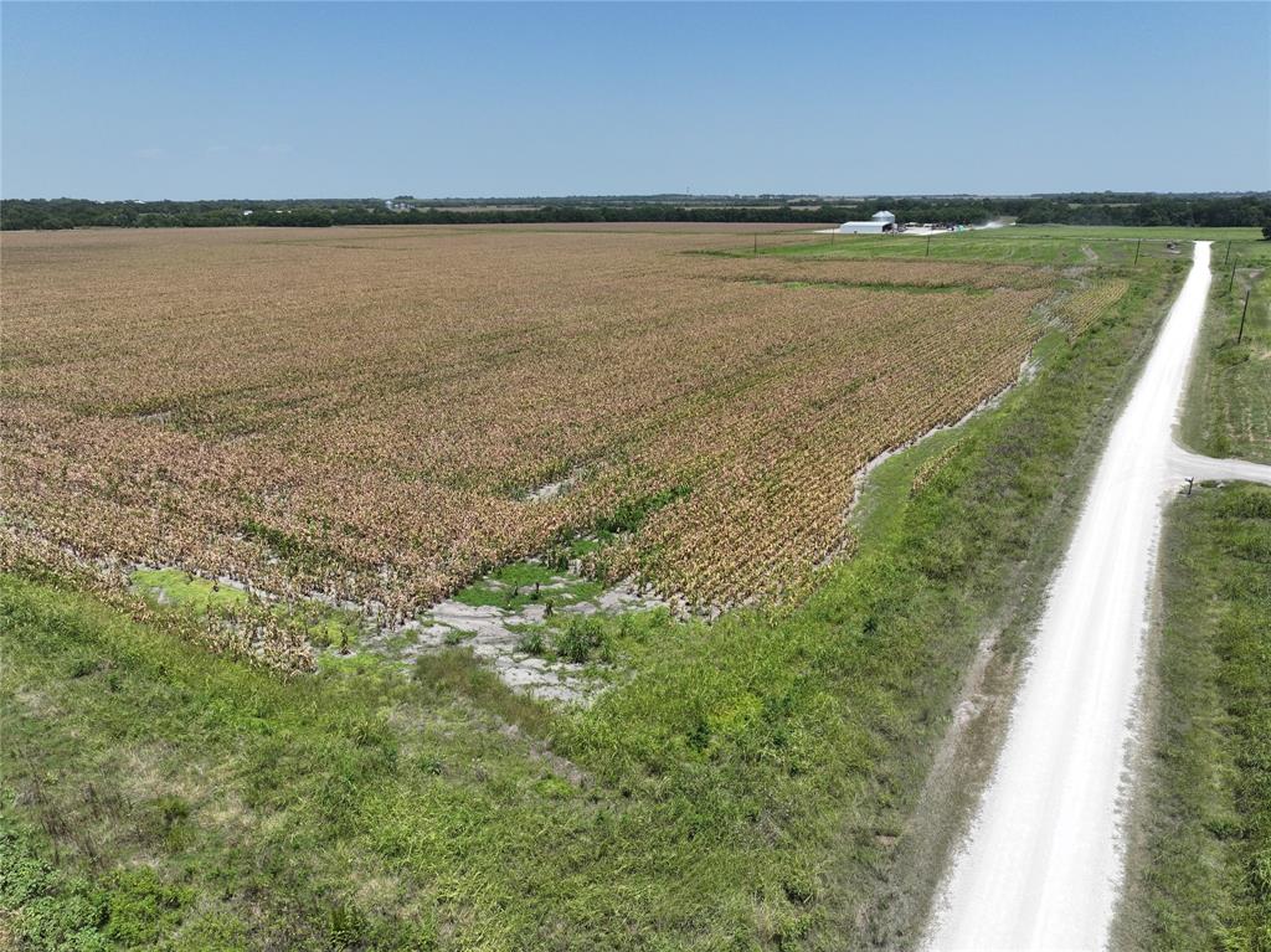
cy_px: 476
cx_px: 636
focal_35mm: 24
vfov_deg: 56.8
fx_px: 881
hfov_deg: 71.6
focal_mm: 12.29
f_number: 2.8
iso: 100
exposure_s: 1/2000
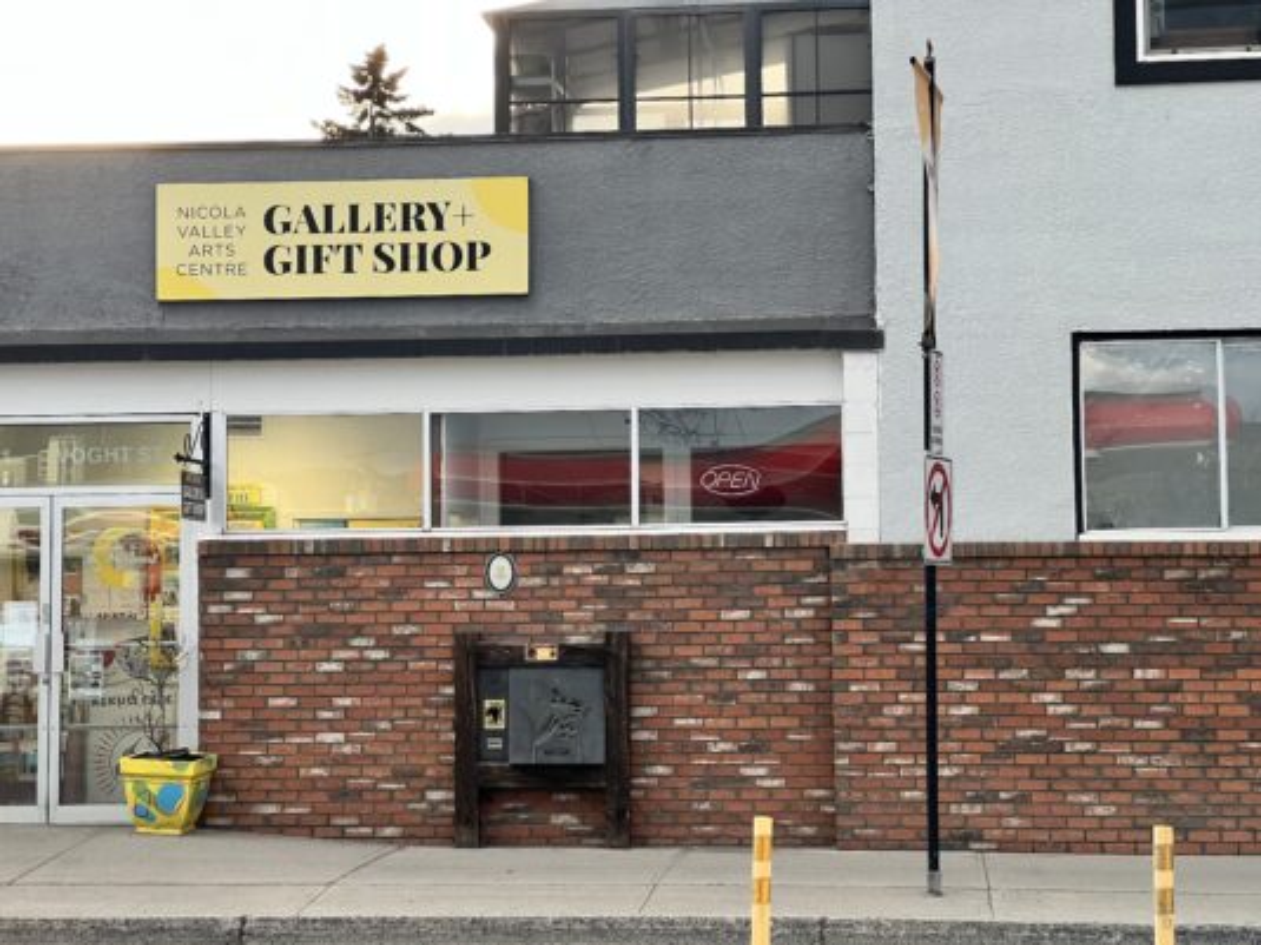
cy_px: 472
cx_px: 630
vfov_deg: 19.1
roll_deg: +0.2
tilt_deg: +3.1
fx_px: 2804
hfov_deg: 25.3
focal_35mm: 77
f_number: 2.8
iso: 80
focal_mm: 9
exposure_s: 1/99
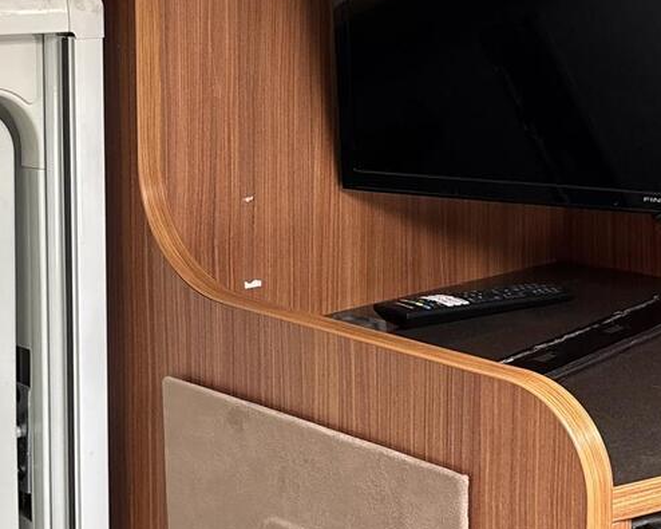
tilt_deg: -5.7
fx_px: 1447
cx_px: 225
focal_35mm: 74
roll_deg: -0.7
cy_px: 102
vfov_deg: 20.5
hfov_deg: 25.6
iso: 250
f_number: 1.6
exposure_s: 1/60
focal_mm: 5.96
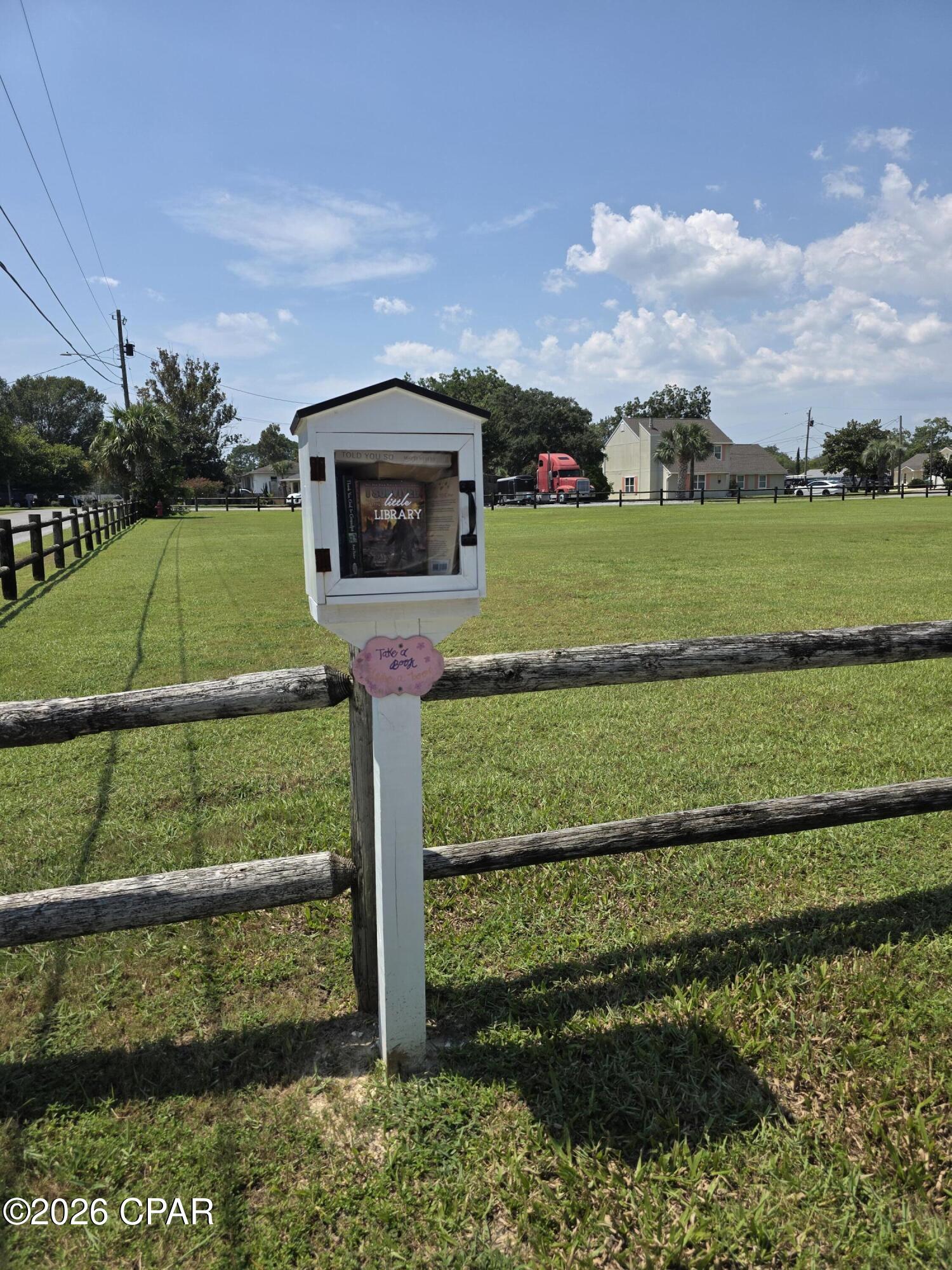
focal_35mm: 23
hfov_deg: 58.9
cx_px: 476
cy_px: 635
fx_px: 843
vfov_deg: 73.9
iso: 64
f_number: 1.7
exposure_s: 1/7944
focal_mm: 6.3
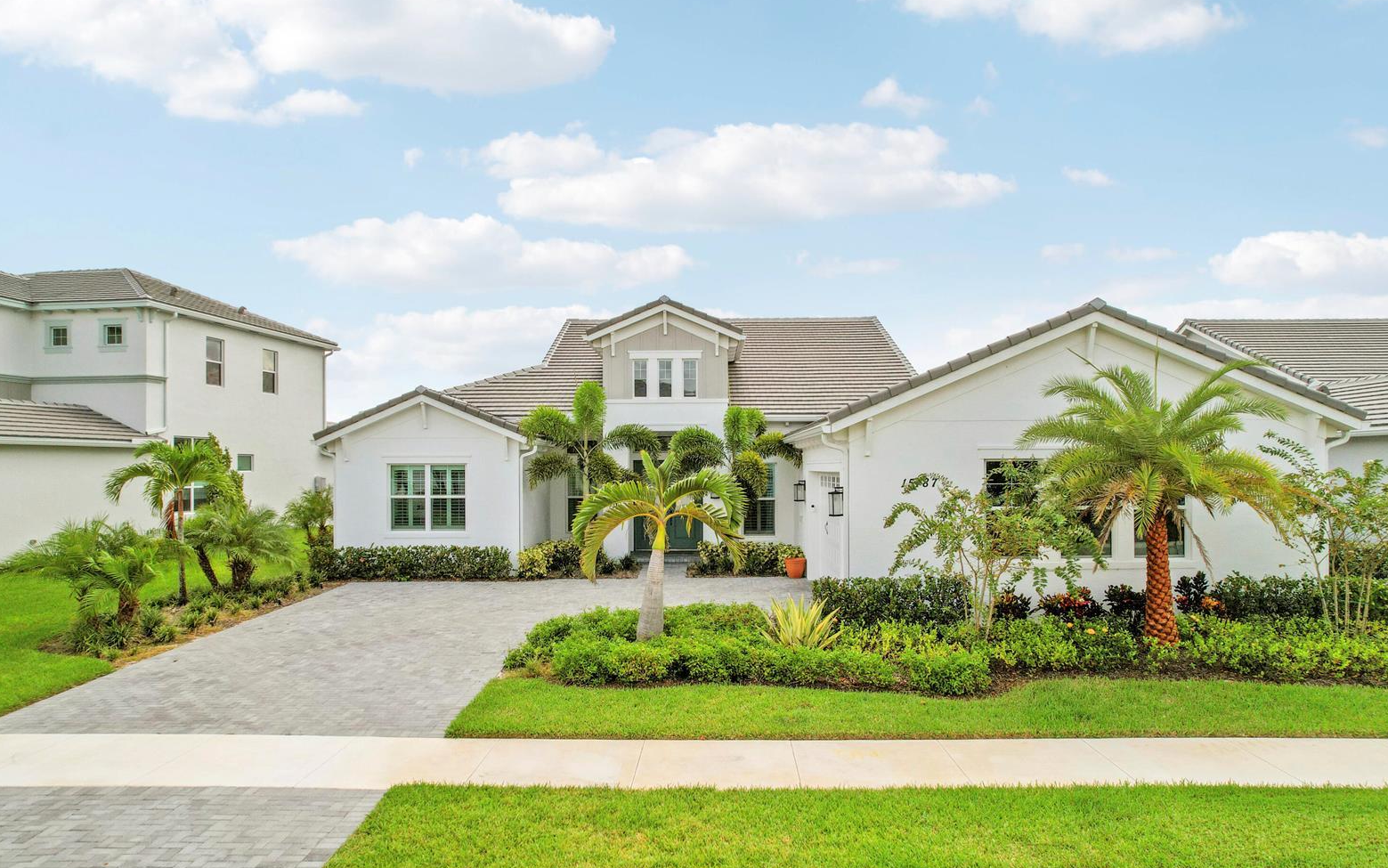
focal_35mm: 23
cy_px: 468
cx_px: 693
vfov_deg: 53.0
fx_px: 870
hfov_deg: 77.1
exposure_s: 1/50
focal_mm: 8.38
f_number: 2.8
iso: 110
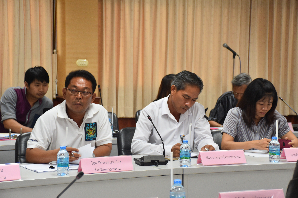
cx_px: 149
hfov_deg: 22.6
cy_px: 99
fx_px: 745
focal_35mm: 90
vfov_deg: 15.2
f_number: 5
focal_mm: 60
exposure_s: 1/60
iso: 900
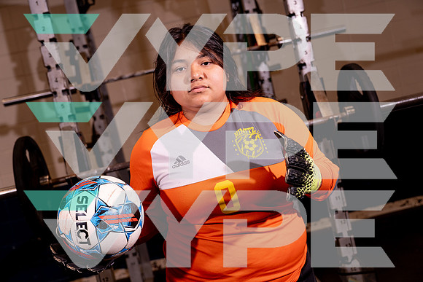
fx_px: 541
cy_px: 141
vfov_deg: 29.3
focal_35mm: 46
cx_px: 212
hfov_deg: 42.7
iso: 500
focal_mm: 46
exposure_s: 1/250
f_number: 4
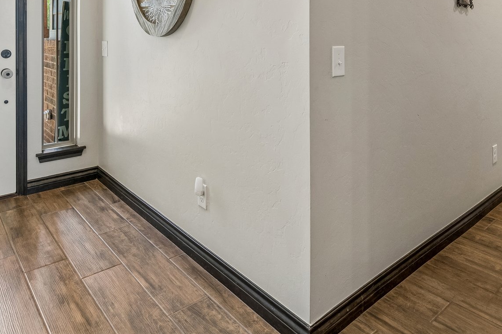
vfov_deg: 44.2
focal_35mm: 27
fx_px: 376
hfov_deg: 67.3
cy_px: 41
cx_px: 267
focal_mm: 10
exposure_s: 1/80
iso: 200
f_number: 6.3
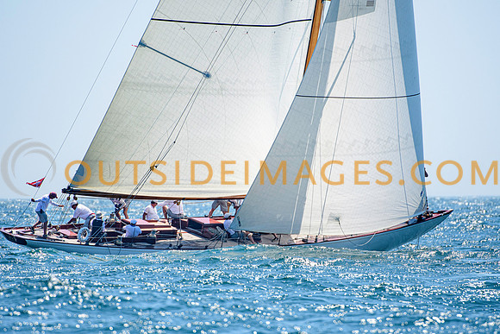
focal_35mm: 611
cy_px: 167
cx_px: 250
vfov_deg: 2.3
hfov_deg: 3.4
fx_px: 8488
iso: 400
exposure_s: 1/3200
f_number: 5
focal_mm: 400
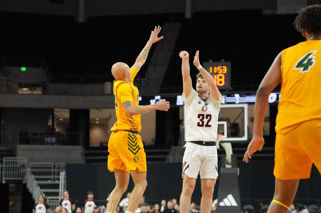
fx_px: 1017
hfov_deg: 17.9
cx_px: 160
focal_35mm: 114
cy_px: 106
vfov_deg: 12.0
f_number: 2.8
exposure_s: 1/1600
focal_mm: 76.1
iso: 4000
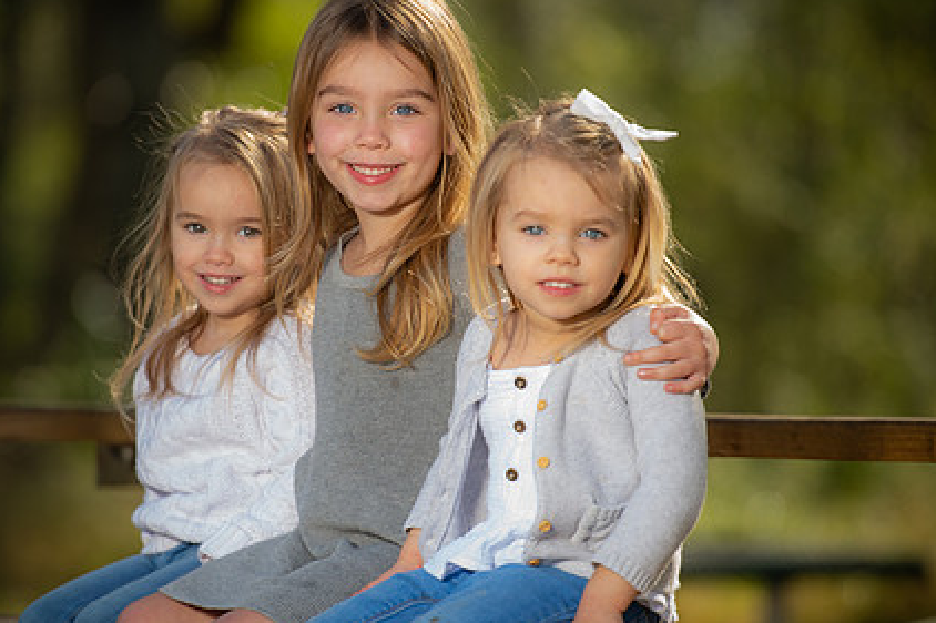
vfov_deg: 5.0
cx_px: 401
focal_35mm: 275
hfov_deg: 7.5
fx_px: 7147
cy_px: 317
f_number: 3.2
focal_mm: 200
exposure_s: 1/250
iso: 50
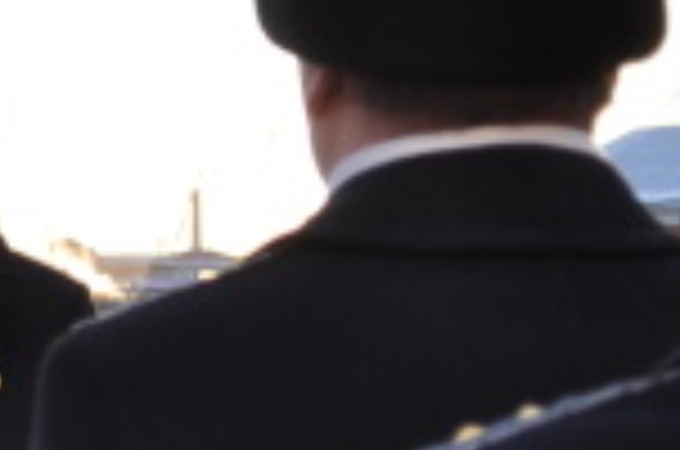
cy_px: 310
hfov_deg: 7.3
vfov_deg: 5.0
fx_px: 5183
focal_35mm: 275
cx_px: -621
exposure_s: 1/100
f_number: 5.3
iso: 400
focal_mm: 46
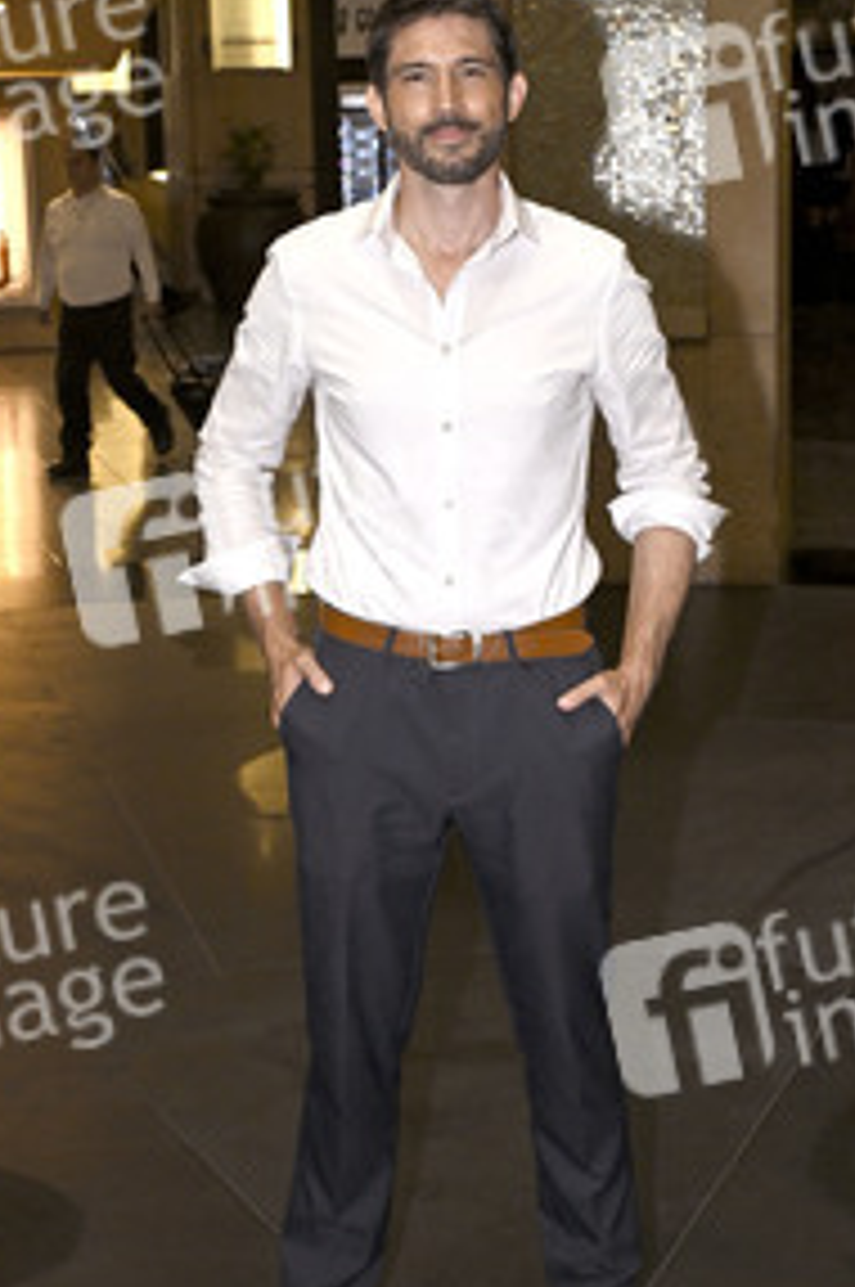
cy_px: 765
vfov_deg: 40.2
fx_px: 1750
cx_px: 423
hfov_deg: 27.5
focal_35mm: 49
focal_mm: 35
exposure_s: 1/320
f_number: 5.6
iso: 1600
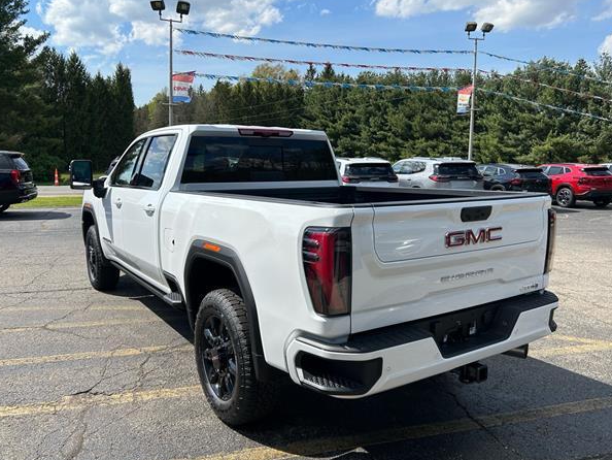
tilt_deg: -7.1
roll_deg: -0.8
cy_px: 220
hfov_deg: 63.4
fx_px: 495
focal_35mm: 28
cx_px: 305
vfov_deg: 49.8
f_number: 1.5
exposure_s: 1/4274
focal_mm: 5.7
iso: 50
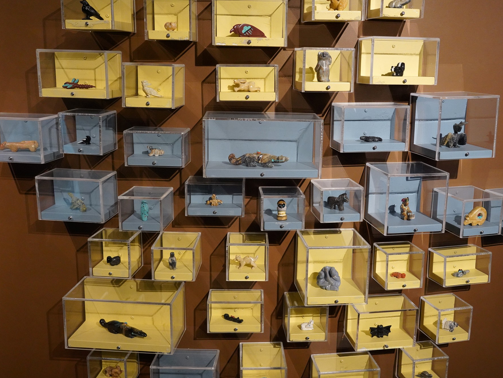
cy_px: 189
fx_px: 552
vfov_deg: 37.7
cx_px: 268
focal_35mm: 38
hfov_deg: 48.9
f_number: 5
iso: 6400
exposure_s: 1/100
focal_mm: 35
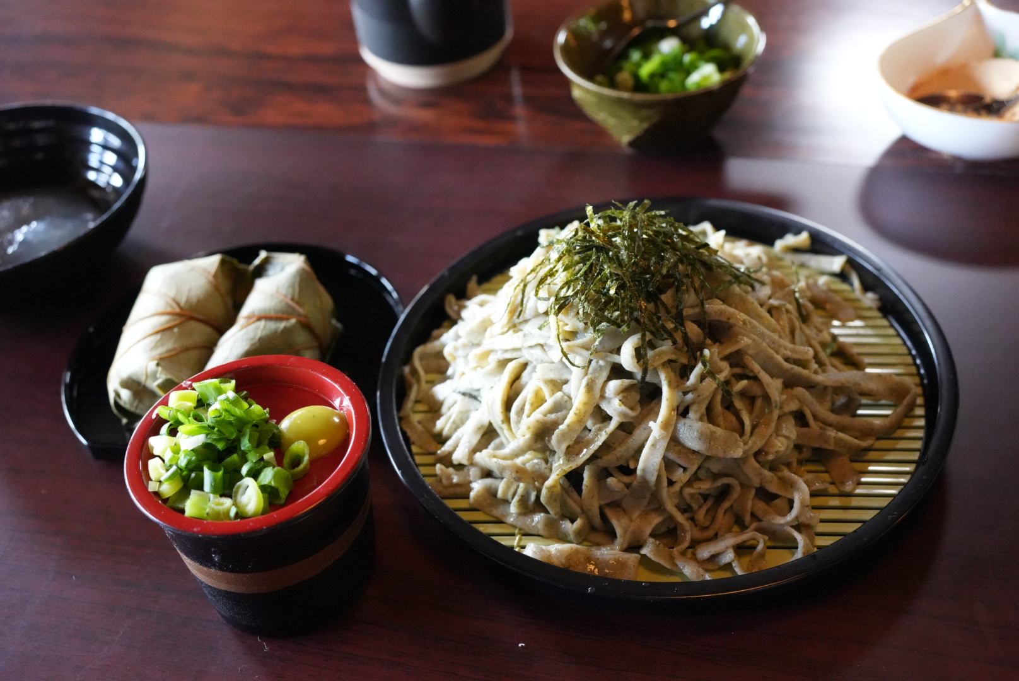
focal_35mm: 40
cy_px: 340
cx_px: 510
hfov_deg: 48.4
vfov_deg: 33.5
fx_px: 1133
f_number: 5.6
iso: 12800
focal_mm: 40
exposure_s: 1/160
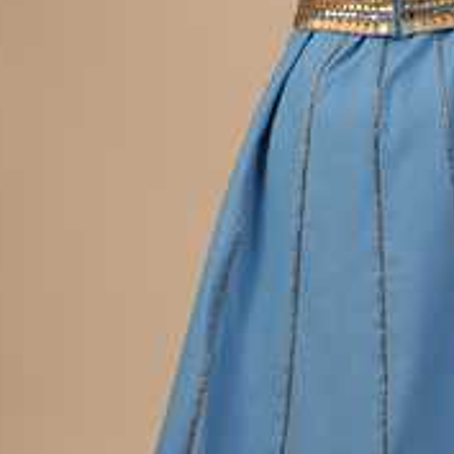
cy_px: 186
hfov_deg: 13.7
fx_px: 1870
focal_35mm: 126
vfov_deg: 13.8
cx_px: 390
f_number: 2.8
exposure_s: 1/125
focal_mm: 50
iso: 125
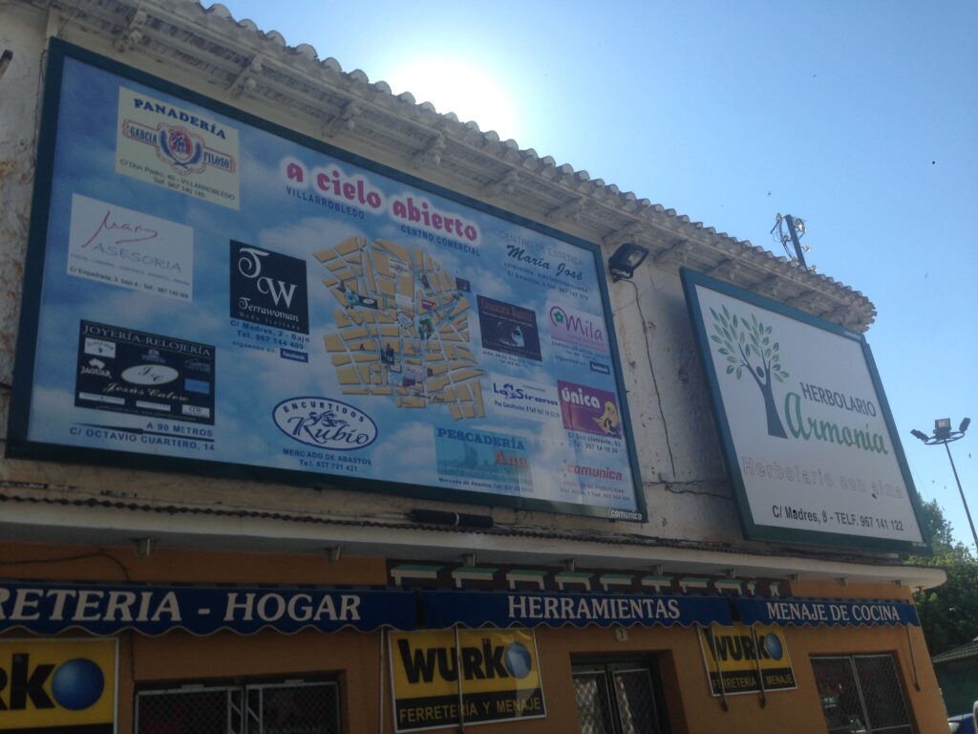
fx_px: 932
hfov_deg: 55.4
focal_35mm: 33
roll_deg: +4.1
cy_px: 367
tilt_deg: +23.8
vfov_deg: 42.9
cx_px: 489
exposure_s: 1/1063
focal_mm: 4.12
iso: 50
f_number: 2.4
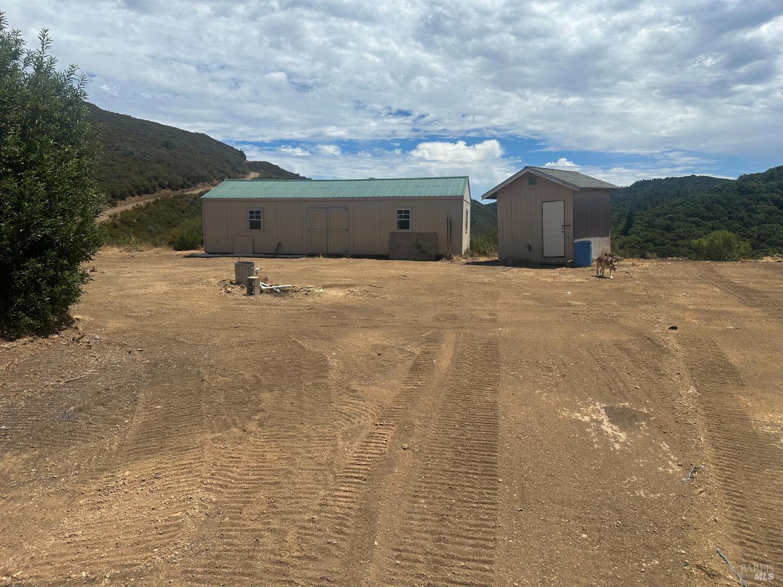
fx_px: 543
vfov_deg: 56.8
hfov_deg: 71.6
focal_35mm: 24
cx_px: 392
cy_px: 294
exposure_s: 1/7576
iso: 80
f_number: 1.78
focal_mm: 6.86
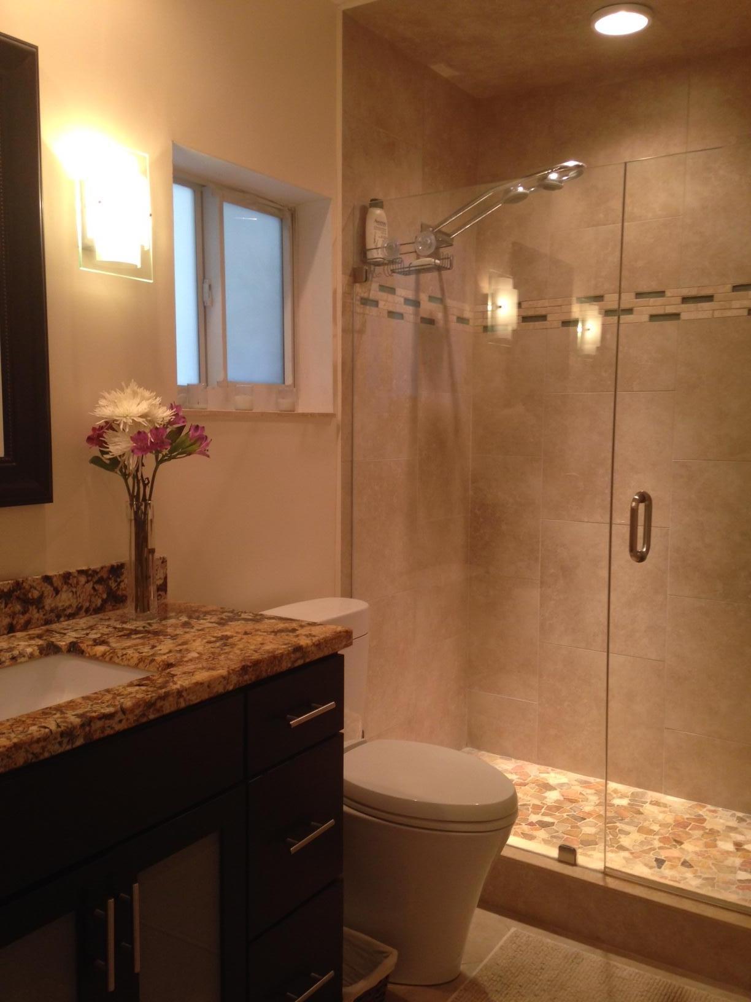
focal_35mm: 33
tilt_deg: -7.4
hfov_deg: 42.9
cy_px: 501
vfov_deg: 55.4
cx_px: 376
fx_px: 955
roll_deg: -1.6
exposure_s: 1/20
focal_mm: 4.12
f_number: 2.4
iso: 80
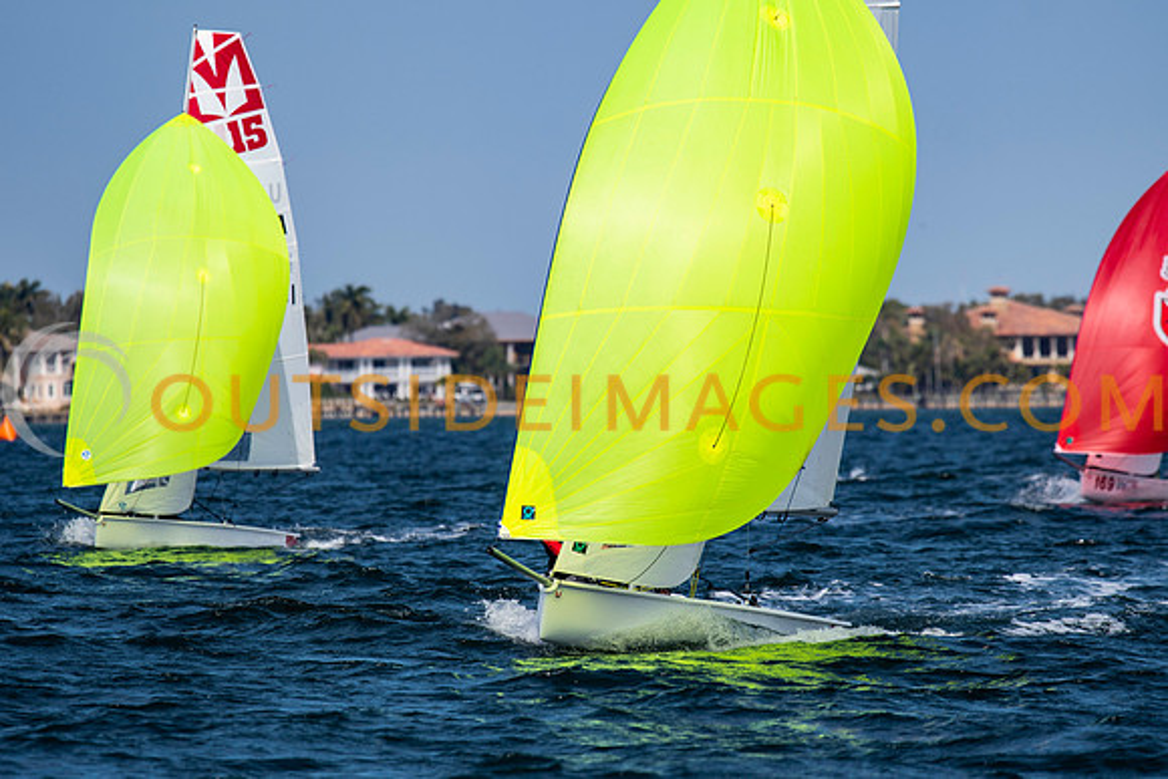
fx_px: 14859
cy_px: 390
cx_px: 584
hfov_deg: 4.5
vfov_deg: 3.0
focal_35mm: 458
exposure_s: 1/5000
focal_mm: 300
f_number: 5
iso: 400
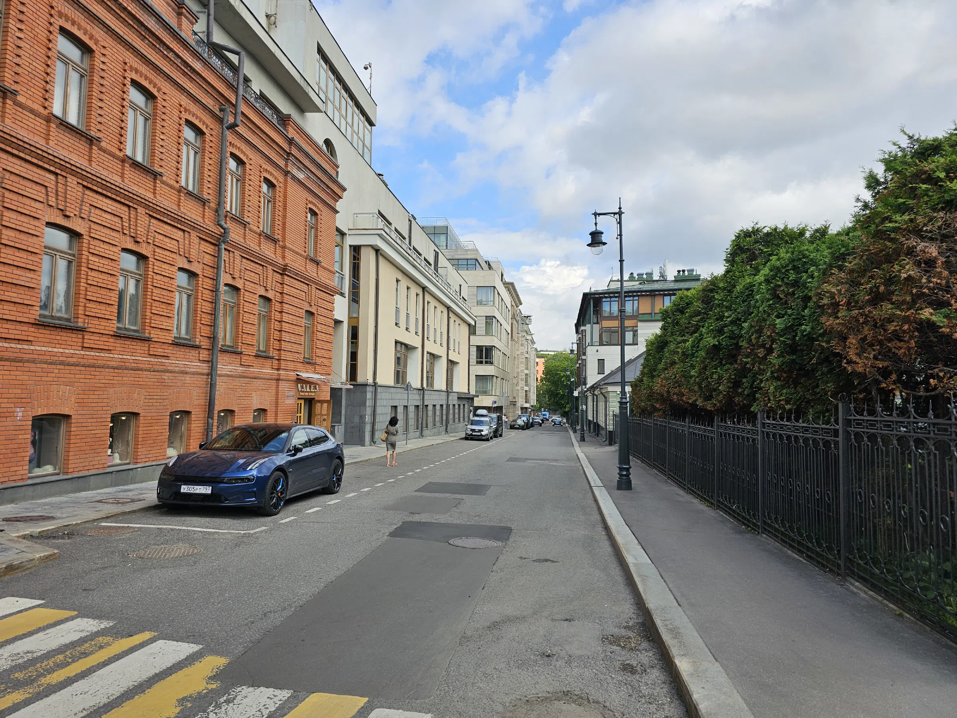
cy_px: 359
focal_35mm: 23
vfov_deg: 58.9
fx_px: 636
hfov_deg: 73.9
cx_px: 478
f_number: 1.7
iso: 10
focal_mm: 6.3
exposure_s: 1/533
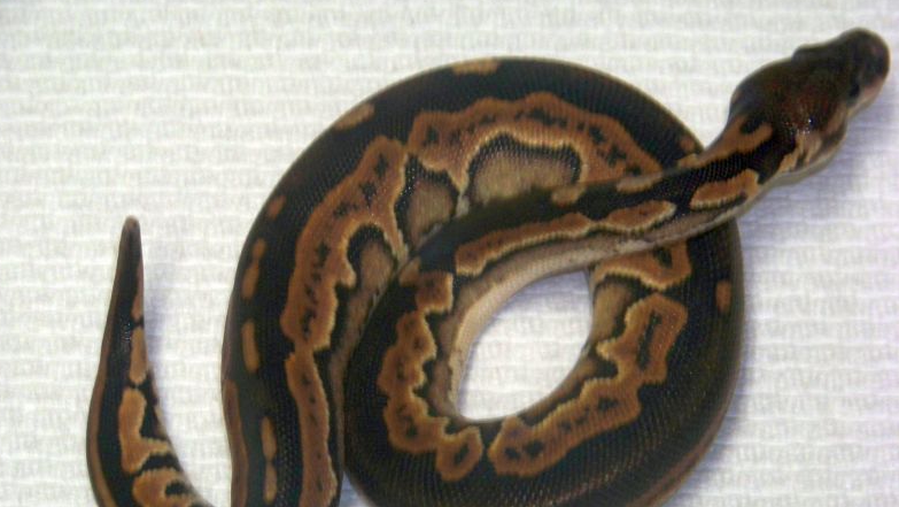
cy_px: 283
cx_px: 442
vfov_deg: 6.8
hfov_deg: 12.1
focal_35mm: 178
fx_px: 4244
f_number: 3.6
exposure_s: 1/50
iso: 200
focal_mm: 25.7
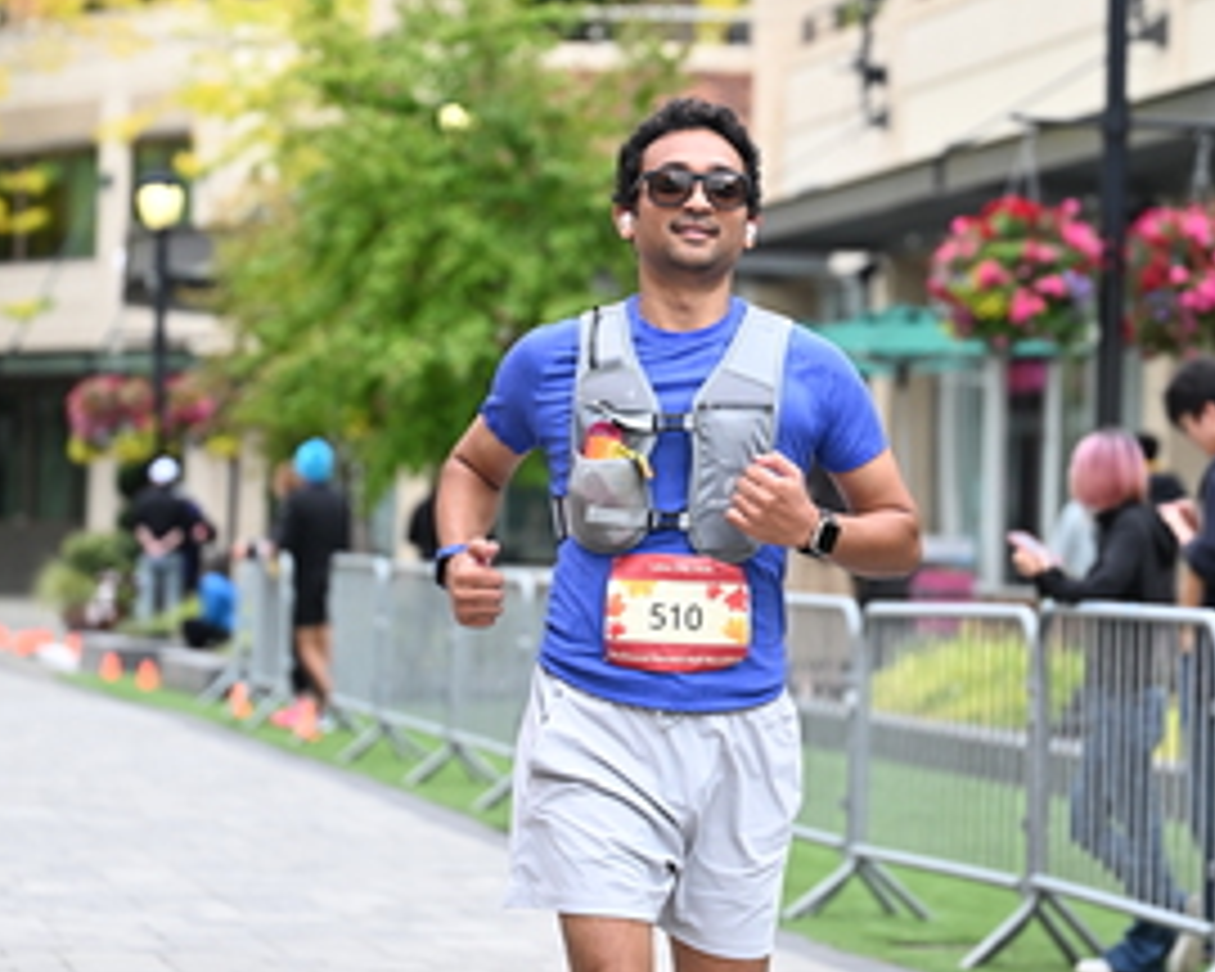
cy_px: 351
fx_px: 5358
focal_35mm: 149
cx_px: 754
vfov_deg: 10.4
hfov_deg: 12.9
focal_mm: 78
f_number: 2.8
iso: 640
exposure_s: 1/1600
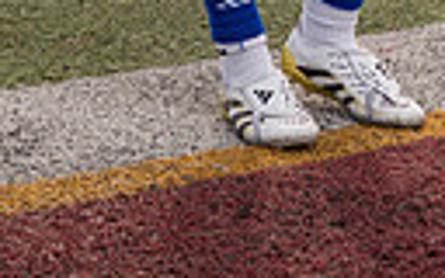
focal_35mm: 190
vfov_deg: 6.5
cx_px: 229
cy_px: -448
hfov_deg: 11.0
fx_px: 2304
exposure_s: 1/200
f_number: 9
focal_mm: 53
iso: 100
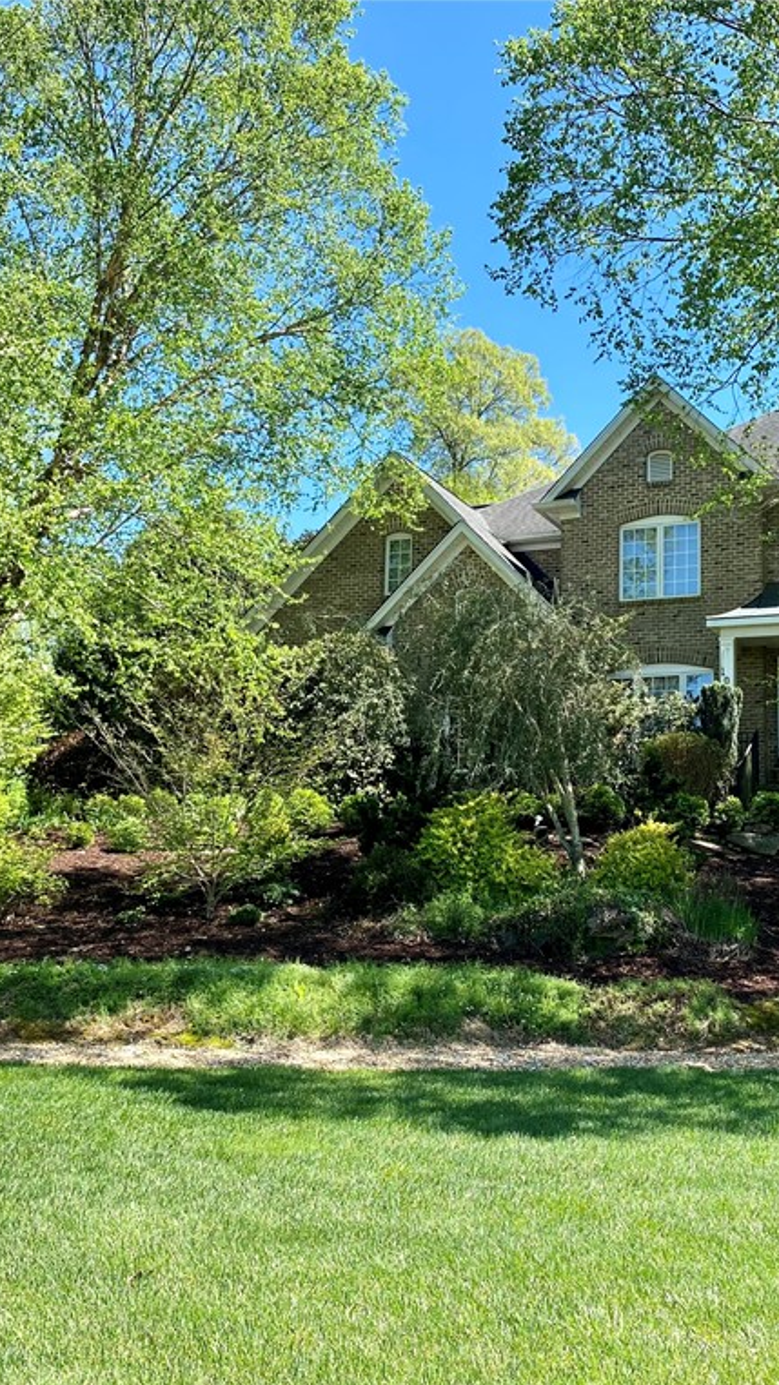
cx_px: 548
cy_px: 695
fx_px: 1396
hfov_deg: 30.8
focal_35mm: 38
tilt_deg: +9.8
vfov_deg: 52.8
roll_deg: -1.2
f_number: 1.8
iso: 32
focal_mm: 4.25
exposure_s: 1/782
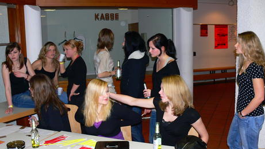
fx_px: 274
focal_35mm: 39
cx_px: 131
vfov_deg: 30.5
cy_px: 79
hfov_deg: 51.6
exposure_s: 1/30
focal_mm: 7.4
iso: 100
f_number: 2.8
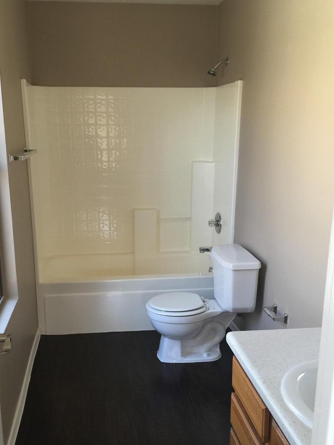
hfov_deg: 39.6
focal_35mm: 36
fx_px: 463
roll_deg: -2.0
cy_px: 255
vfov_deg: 51.2
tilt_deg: -15.3
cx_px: 143
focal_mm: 4.15
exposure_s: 1/15
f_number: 2.2
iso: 64
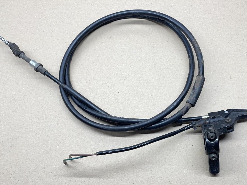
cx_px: 151
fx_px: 293
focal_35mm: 41
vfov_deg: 35.1
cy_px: 102
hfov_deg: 45.5
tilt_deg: -66.3
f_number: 1.6
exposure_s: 1/100
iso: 80
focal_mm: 4.2
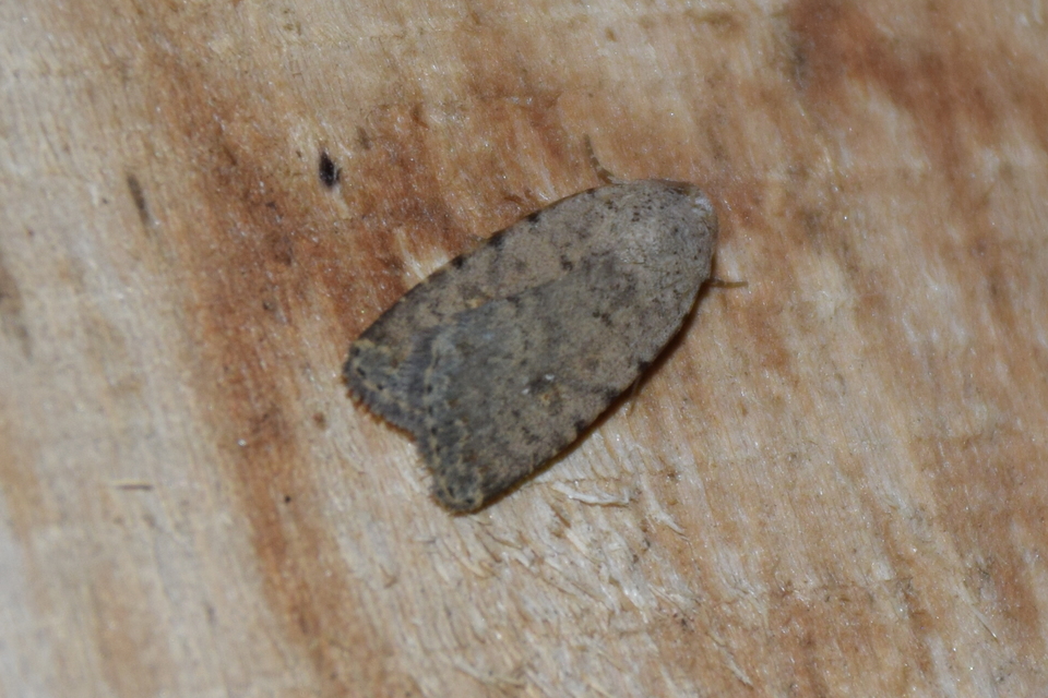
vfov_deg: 6.5
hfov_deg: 9.8
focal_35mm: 210
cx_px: 524
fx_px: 6113
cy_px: 349
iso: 320
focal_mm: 140
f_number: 5.6
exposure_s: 1/60
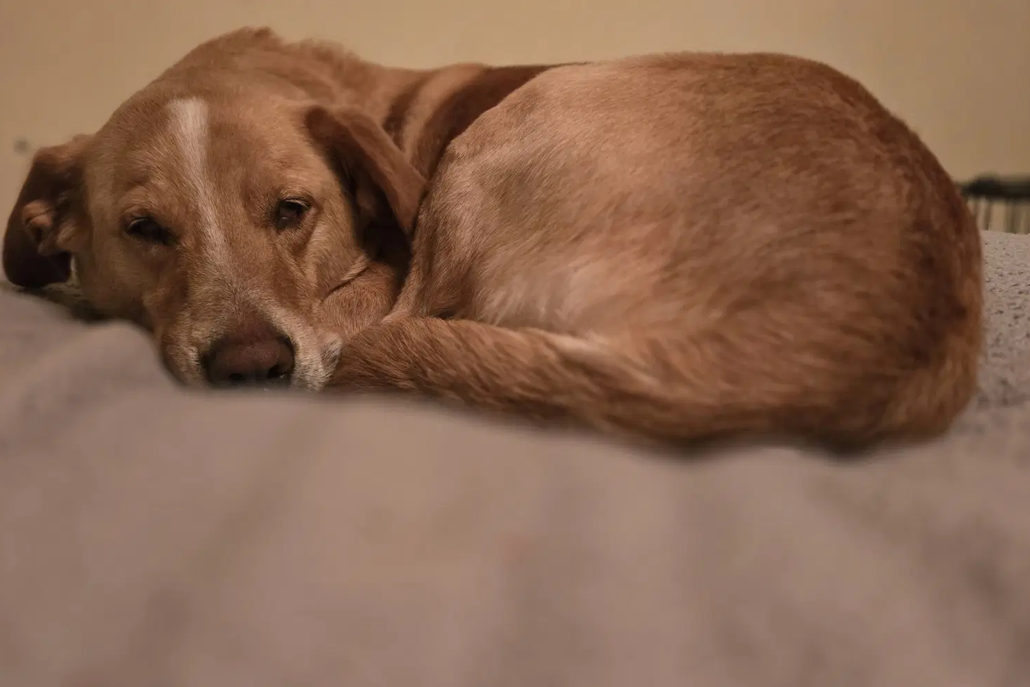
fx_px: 887
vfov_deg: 42.3
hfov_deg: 60.1
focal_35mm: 31
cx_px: 459
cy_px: 321
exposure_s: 1/60
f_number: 1.8
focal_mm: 5.4
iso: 1250
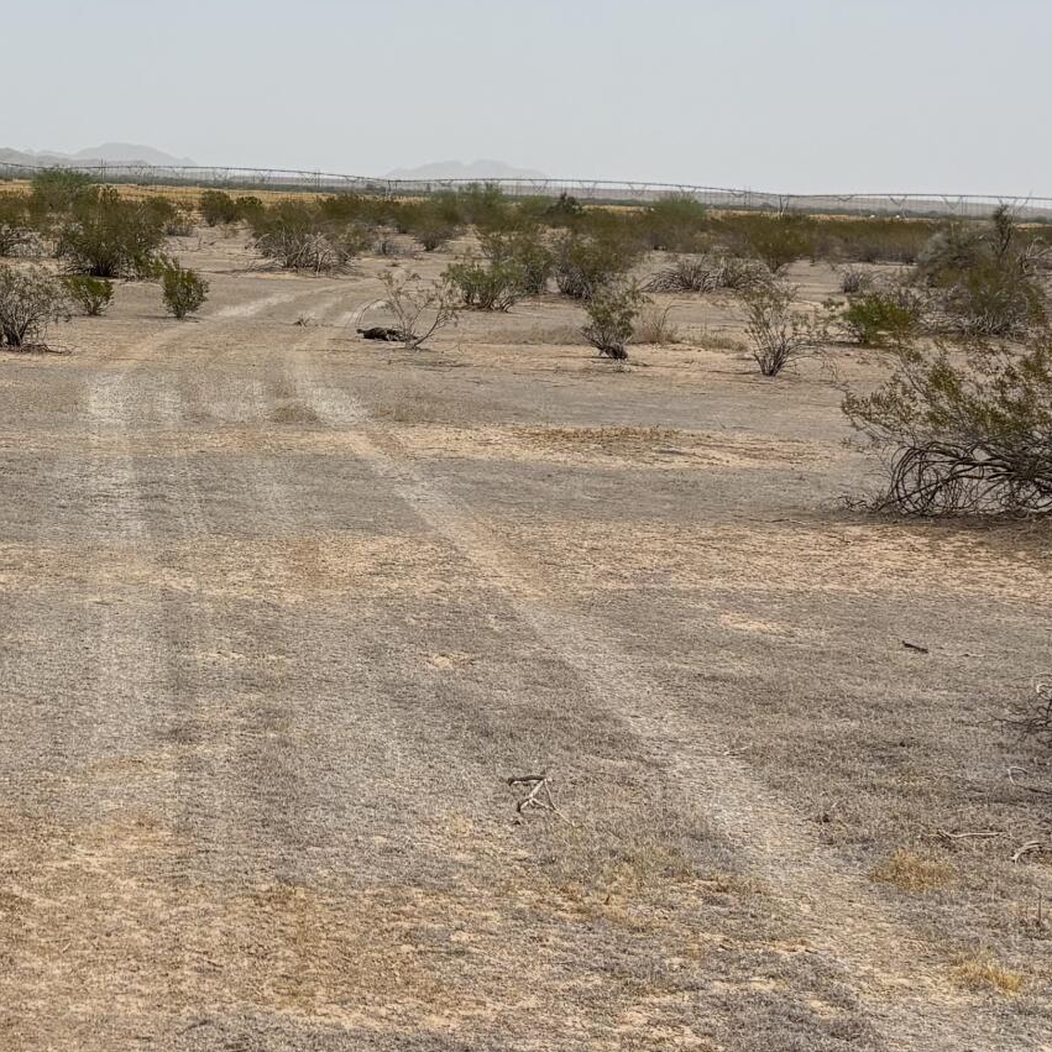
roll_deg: -0.9
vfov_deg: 21.1
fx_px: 2785
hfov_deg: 21.0
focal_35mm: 81
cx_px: 152
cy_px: 190
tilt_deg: -2.9
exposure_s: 1/6711
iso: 50
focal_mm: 5.96
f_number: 1.6
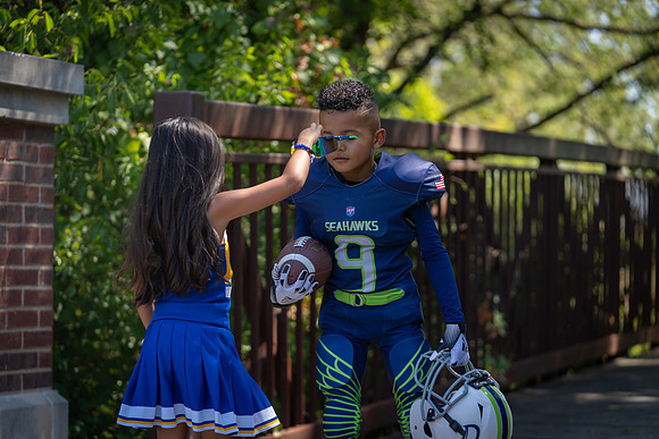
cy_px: 220
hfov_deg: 20.0
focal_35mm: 102
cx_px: 330
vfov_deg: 13.4
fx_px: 1868
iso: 100
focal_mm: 102
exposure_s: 1/320
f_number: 2.8
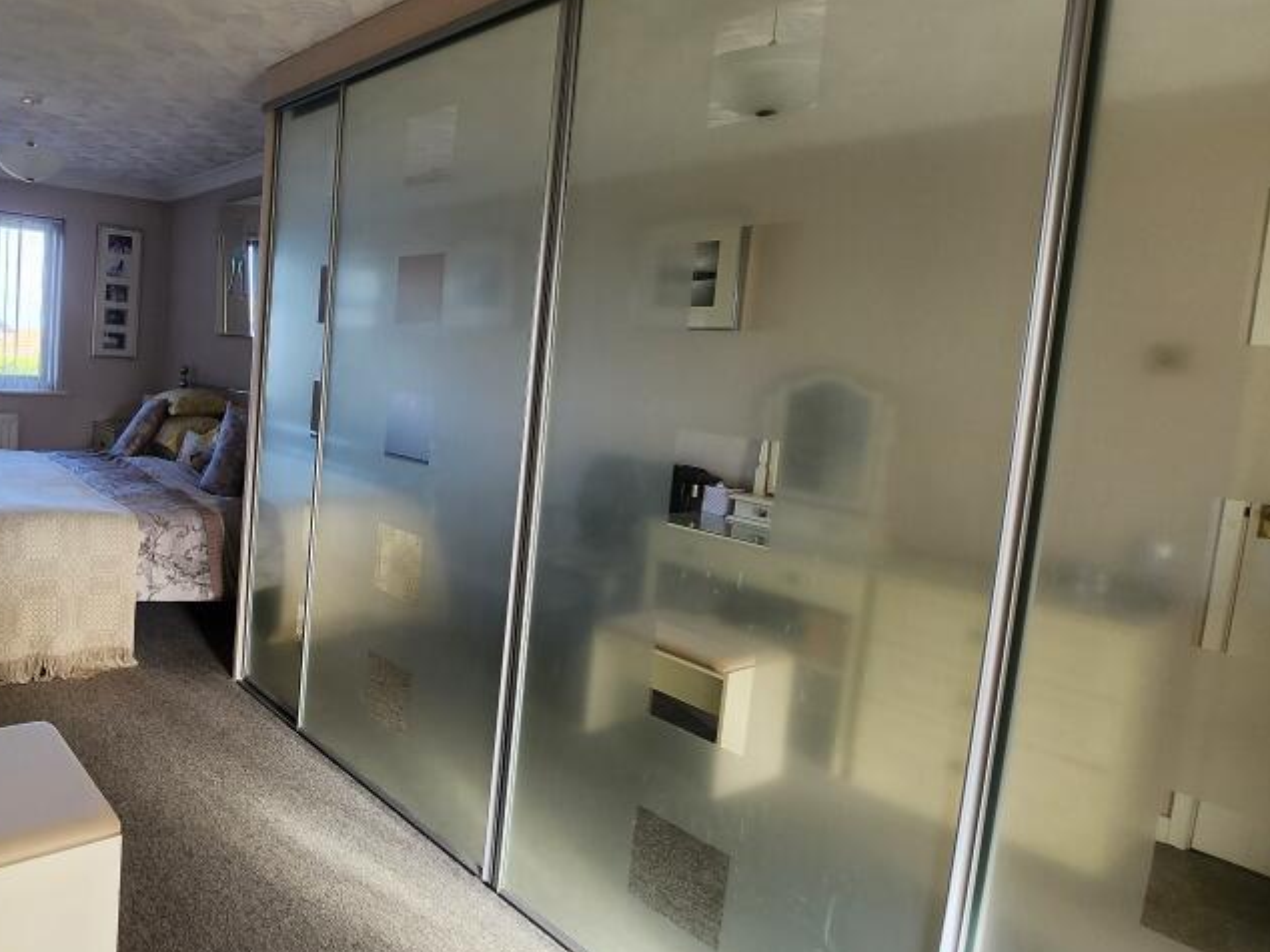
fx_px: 770
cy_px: 433
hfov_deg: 71.3
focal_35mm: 21
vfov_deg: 63.3
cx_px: 258
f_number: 2.2
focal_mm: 1.7
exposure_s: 1/50
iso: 32
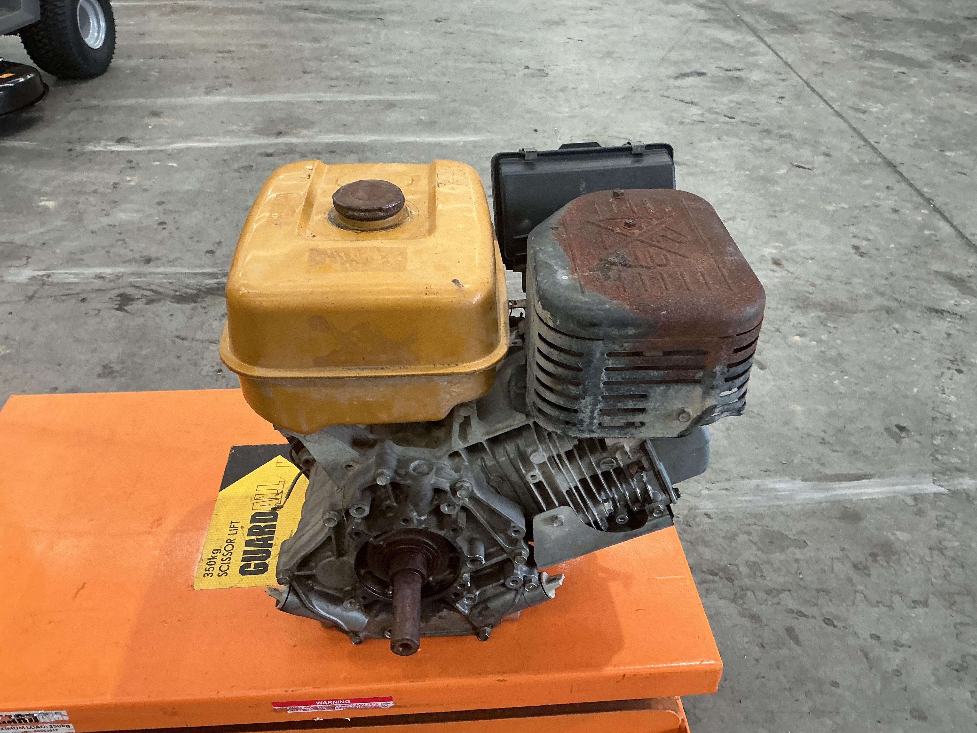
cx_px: 488
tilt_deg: -35.0
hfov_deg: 61.7
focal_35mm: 29
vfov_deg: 48.2
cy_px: 366
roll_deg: -0.7
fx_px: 818
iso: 125
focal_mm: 3
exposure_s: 1/60
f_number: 1.8
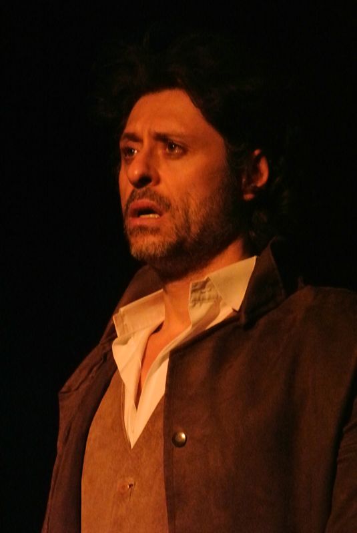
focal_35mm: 297
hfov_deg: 4.6
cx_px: 178
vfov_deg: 6.9
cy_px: 266
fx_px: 4408
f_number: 5.6
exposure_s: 1/50
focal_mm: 110
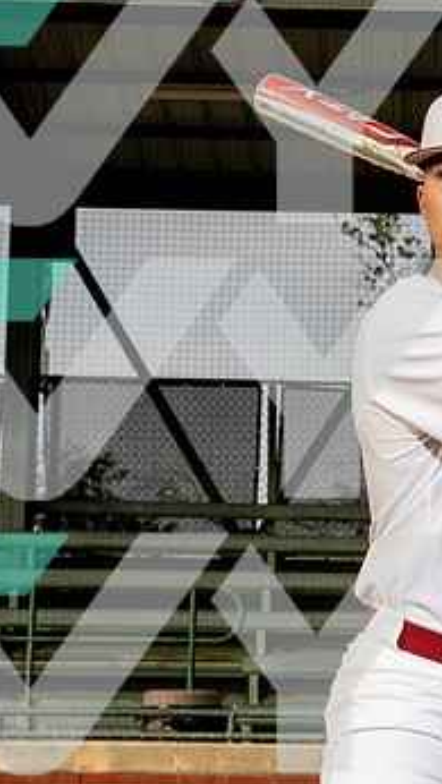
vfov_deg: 17.4
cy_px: 380
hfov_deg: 9.8
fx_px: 2559
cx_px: 417
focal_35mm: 123
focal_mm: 70
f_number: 11
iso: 250
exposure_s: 1/250
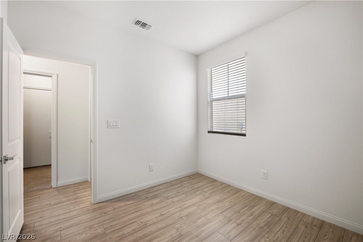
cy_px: 121
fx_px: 141
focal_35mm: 14
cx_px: 182
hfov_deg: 104.3
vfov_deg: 81.2
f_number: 9
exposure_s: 1.3
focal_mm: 14
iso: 100
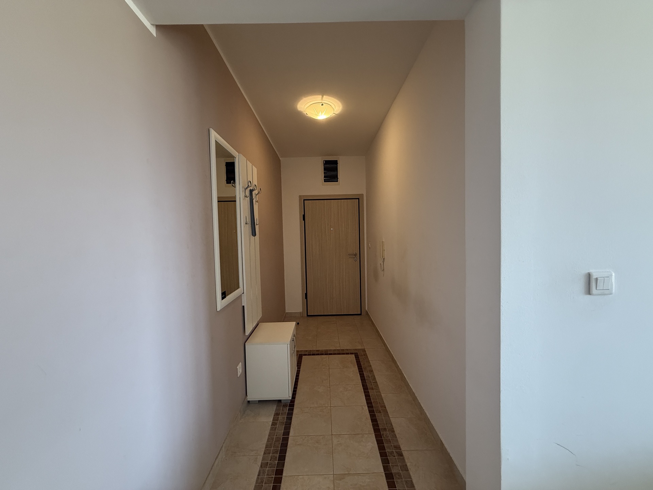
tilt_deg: -2.5
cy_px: 245
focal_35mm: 14
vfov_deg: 85.7
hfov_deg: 102.1
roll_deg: +1.7
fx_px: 264
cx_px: 326
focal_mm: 2.22
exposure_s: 1/100
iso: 320
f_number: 2.2
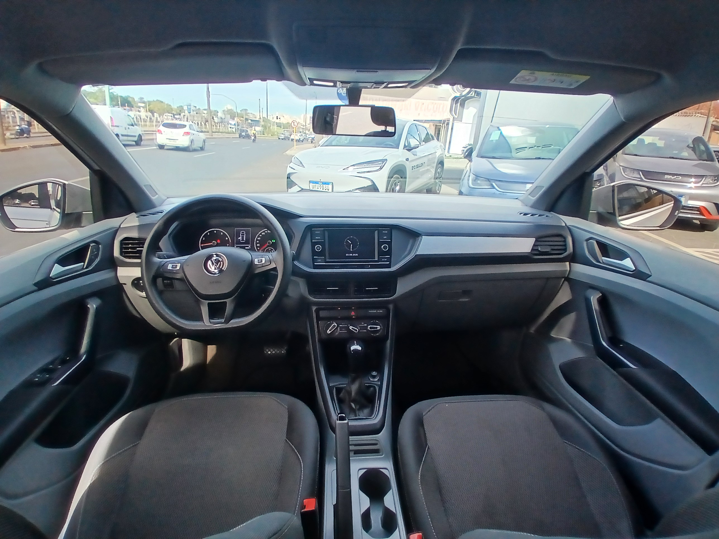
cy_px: 270
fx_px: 353
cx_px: 360
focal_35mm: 17
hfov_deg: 91.0
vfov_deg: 74.7
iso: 50
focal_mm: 1.4
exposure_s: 1/115
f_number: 2.2
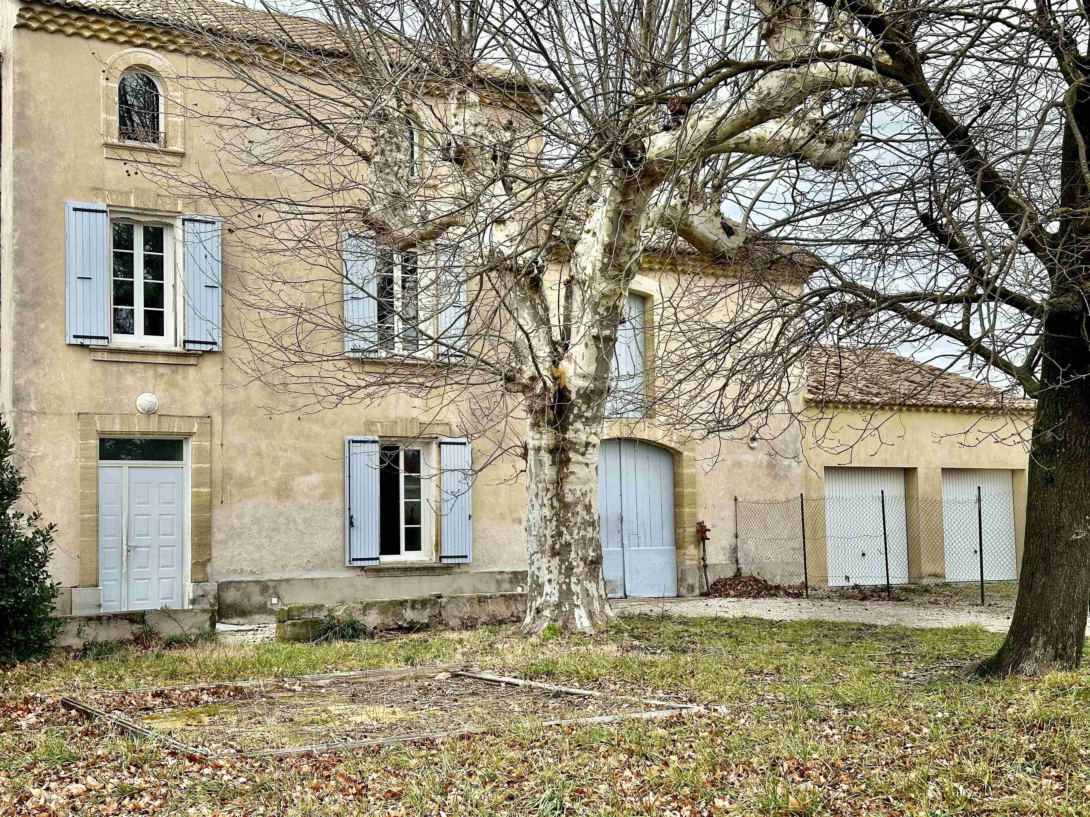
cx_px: 545
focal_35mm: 48
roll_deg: +0.7
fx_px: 1511
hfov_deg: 39.7
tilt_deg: +4.6
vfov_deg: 30.3
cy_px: 408
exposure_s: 1/473
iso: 64
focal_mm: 6.86
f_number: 1.78
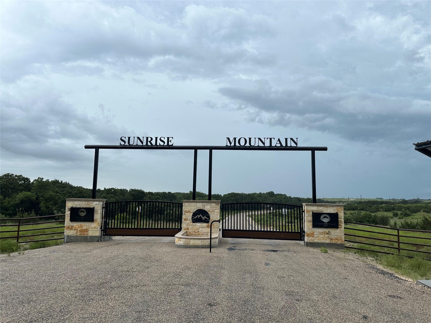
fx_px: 299
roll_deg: -1.7
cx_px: 216
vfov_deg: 56.8
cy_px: 162
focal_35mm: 24
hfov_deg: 71.6
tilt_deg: +6.5
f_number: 1.78
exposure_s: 1/1062
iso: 80
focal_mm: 6.86
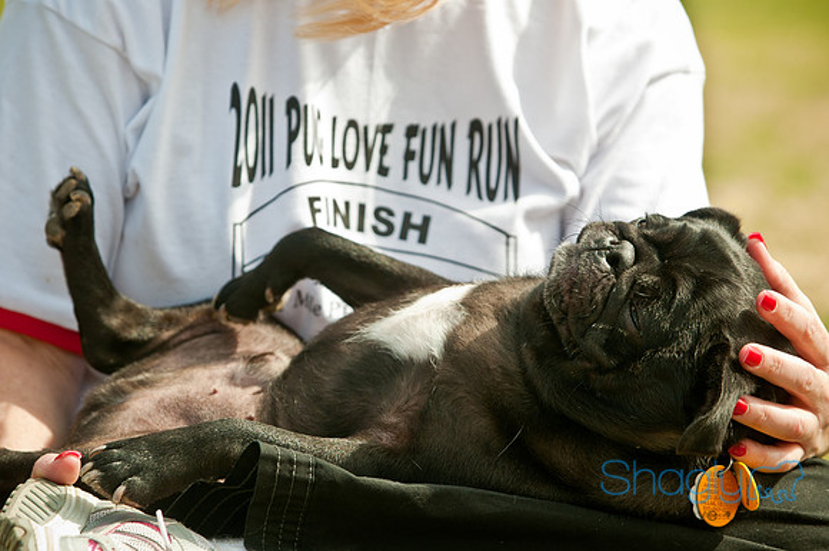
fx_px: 5346
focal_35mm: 232
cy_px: 276
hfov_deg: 8.9
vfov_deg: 5.9
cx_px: 414
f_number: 5
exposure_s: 1/500
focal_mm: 155
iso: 200
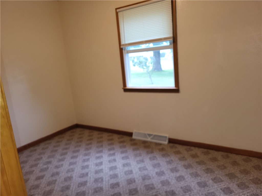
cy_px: 98
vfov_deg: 53.1
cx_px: 131
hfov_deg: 67.3
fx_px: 197
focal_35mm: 26
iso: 100
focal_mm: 5.4
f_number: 1.8
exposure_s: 1/24
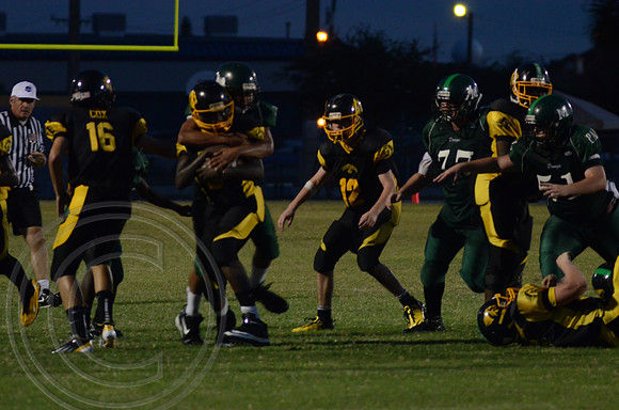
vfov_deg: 3.8
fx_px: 6176
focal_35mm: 360
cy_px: 205
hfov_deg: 5.7
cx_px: 310
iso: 3200
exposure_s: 1/250
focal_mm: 240
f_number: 5.6
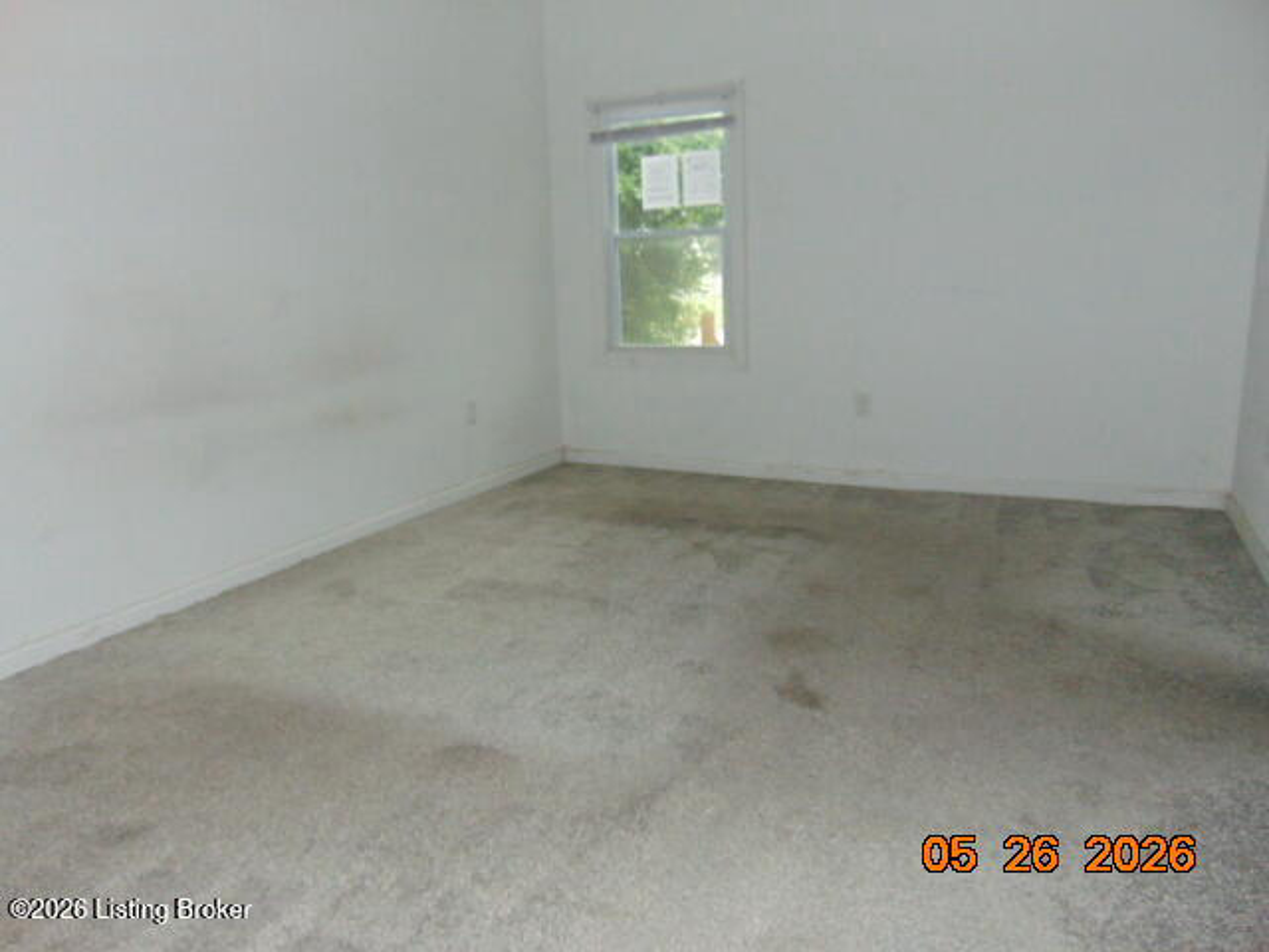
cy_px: 476
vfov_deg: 54.9
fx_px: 916
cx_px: 634
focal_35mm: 25
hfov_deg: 69.4
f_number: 3
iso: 200
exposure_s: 1/30
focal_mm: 4.5
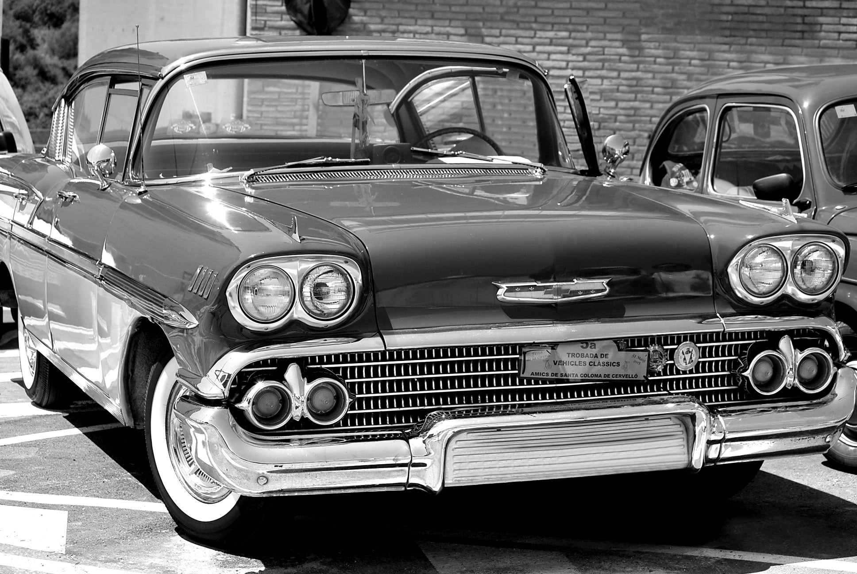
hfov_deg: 24.6
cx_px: 428
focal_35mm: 82
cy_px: 287
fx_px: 1966
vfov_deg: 16.6
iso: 100
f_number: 10
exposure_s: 1/400
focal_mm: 55
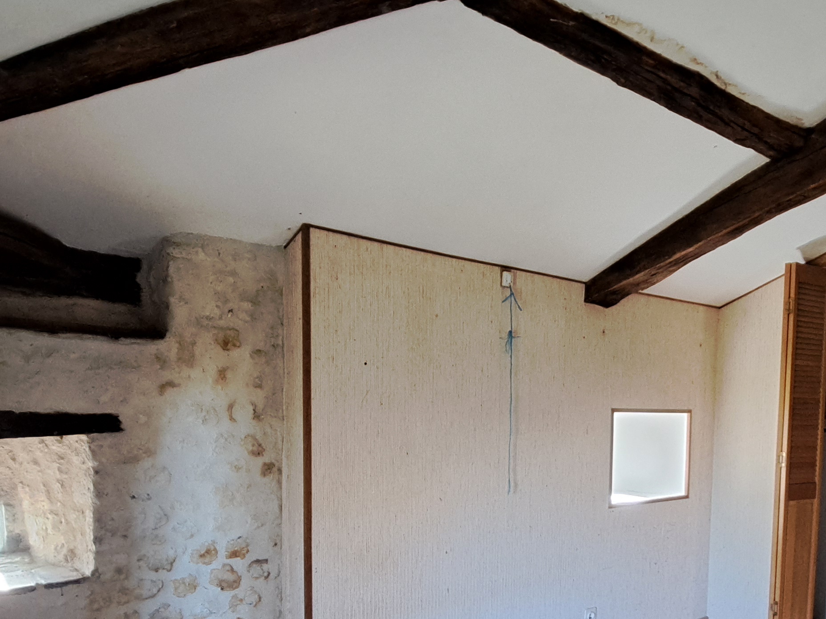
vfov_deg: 47.8
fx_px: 668
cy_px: 467
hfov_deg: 62.4
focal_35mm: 28
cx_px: 527
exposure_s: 1/25
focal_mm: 1.74
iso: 320
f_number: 2.2
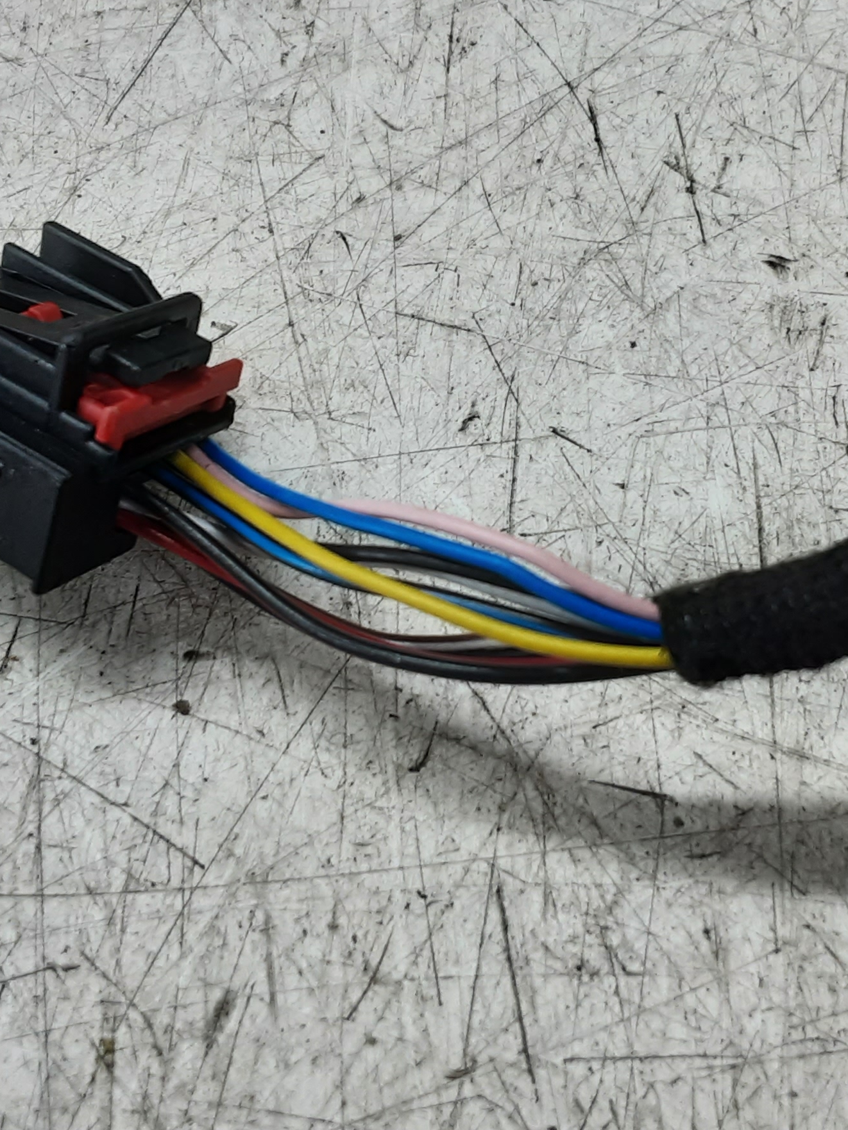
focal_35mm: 50
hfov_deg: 29.1
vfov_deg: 37.7
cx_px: 495
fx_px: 1633
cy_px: 366
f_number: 1.9
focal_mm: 2.91
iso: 64
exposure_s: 1/50
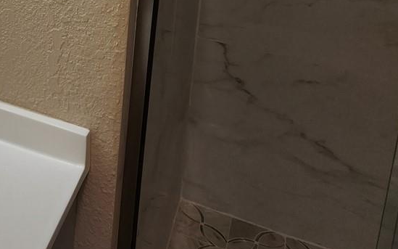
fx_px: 770
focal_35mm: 71
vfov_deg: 16.1
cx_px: -84
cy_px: -166
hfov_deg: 25.8
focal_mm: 5.4
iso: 40
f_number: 1.8
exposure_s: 1/120
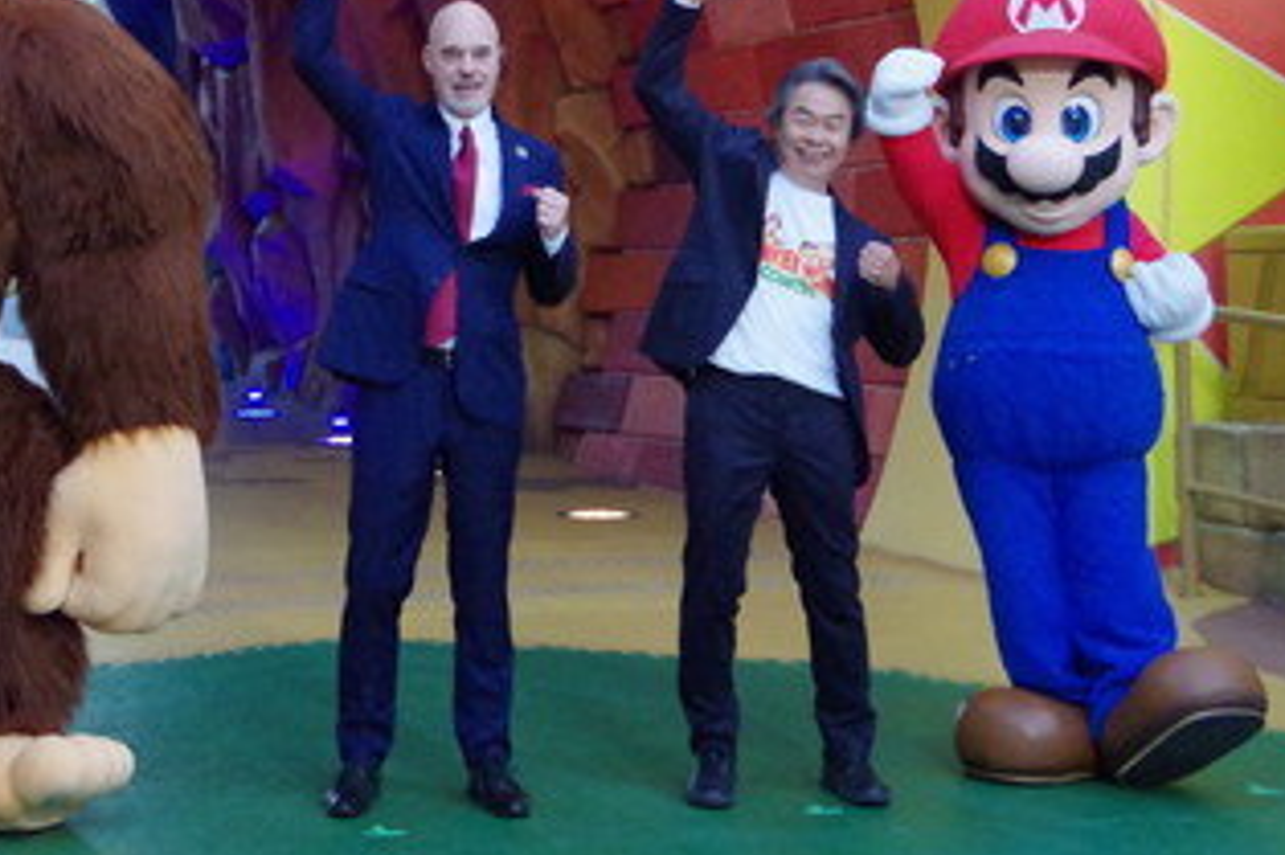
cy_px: 178
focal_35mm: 88
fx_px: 3139
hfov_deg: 22.9
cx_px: 295
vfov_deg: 15.4
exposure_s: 1/250
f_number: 6.3
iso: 6400
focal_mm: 36
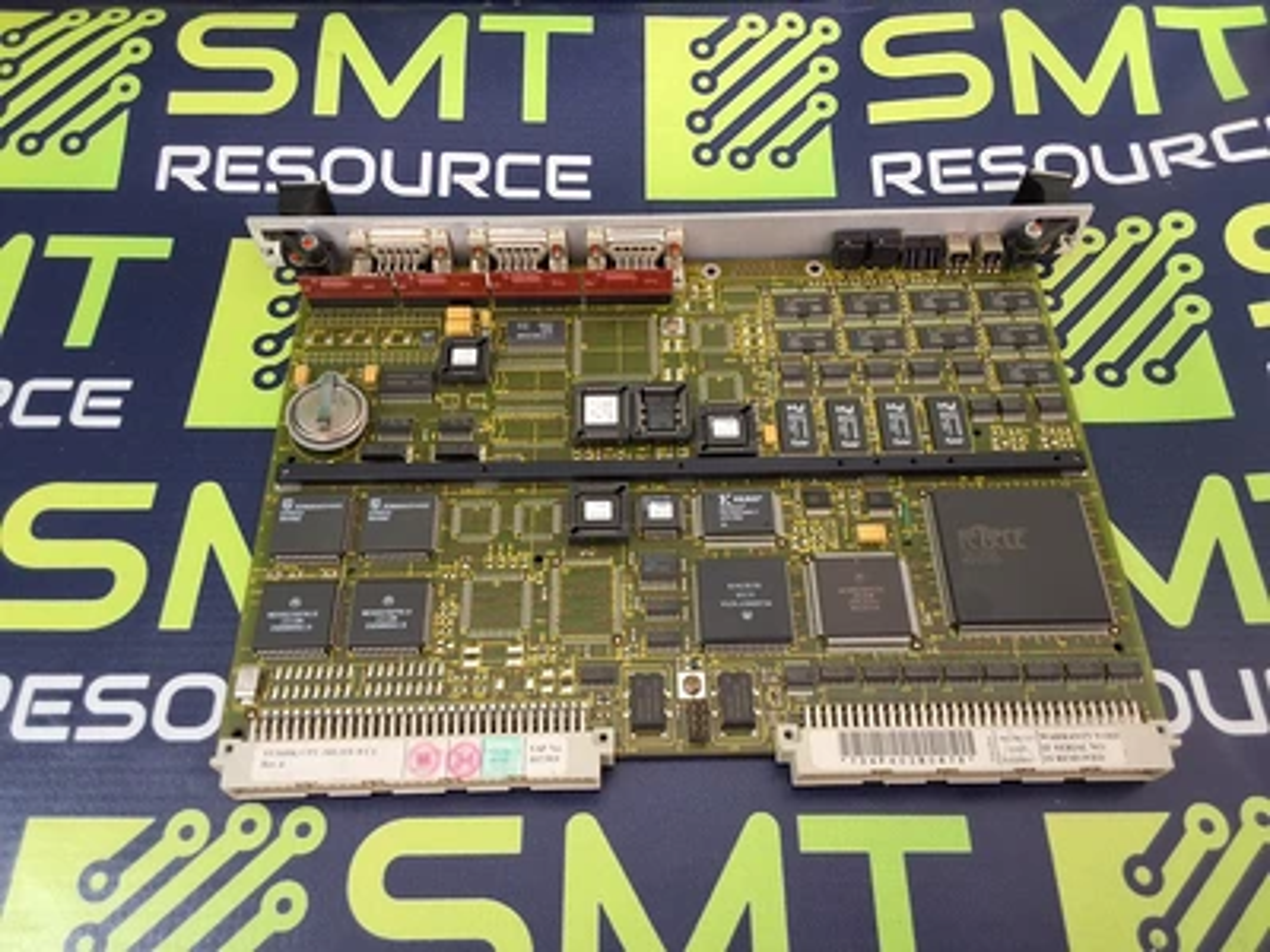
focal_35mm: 28
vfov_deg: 49.7
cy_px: 476
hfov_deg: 63.4
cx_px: 635
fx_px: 1027
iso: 250
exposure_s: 1/24
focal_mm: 2.91
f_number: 1.9
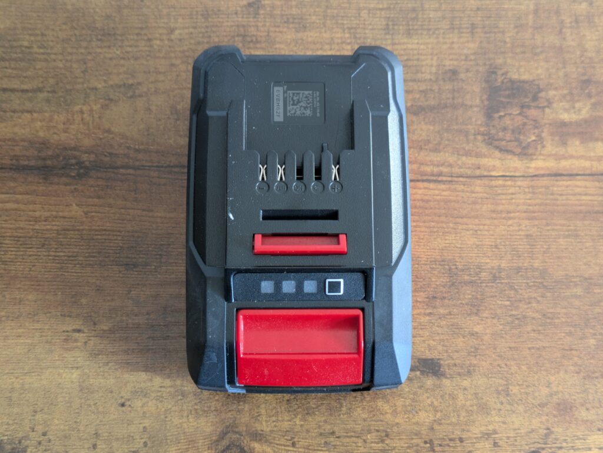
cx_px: 302
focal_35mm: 51
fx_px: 889
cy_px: 226
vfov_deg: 28.6
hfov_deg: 37.5
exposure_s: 1/50
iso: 241
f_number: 1.89
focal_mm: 5.43
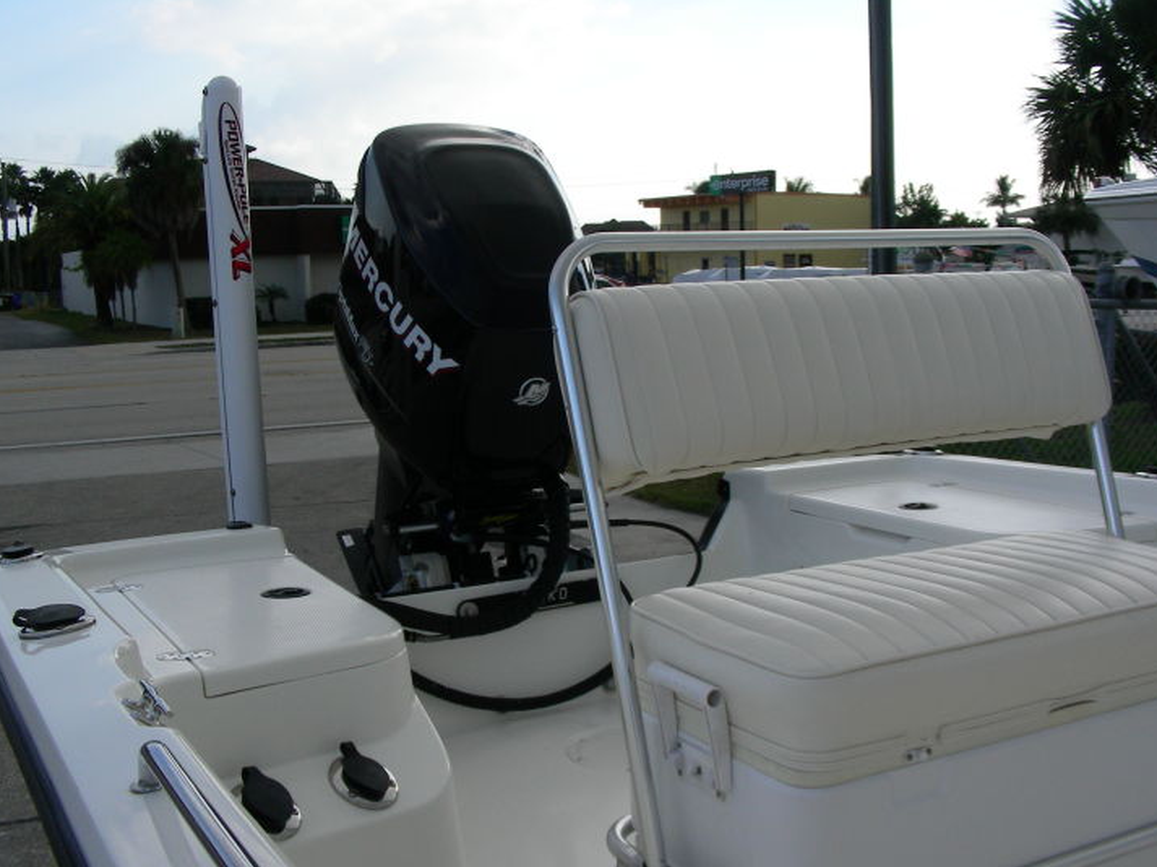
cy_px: 453
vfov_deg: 35.9
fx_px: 1336
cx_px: 594
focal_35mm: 40
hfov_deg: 46.8
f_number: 4
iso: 50
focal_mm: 6.3
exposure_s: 1/572
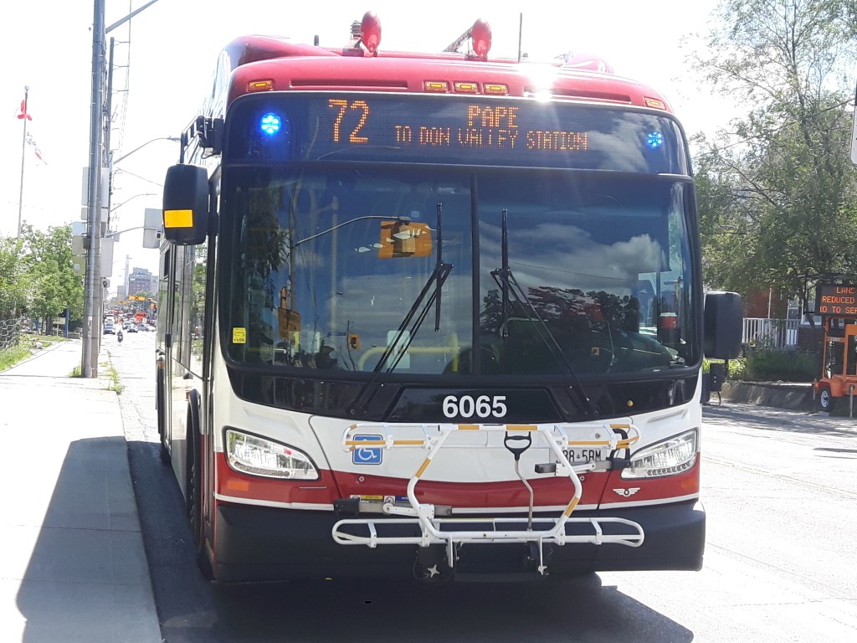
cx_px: 428
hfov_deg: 58.4
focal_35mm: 31
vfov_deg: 45.4
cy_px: 322
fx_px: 767
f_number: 1.9
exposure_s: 1/530
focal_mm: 3.7
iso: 40
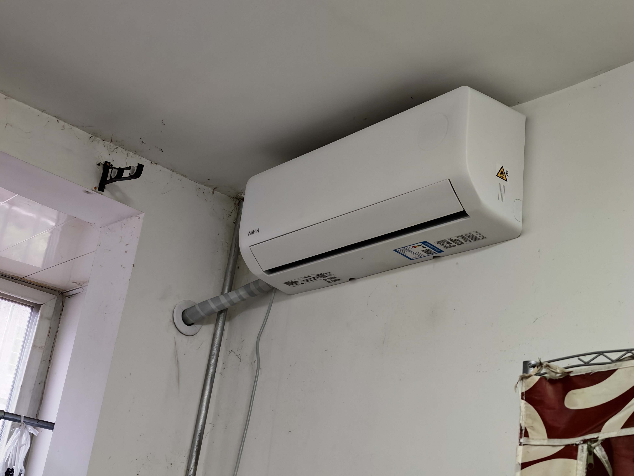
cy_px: 238
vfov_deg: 29.1
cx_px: 317
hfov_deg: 38.2
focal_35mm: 50
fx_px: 916
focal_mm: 6.12
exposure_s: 1/50
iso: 2000
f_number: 1.9
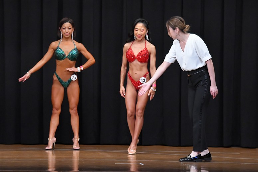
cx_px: 129
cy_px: 86
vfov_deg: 5.4
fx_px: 1827
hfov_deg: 8.1
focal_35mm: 255
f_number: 5.6
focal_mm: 170
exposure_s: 1/400
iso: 8000
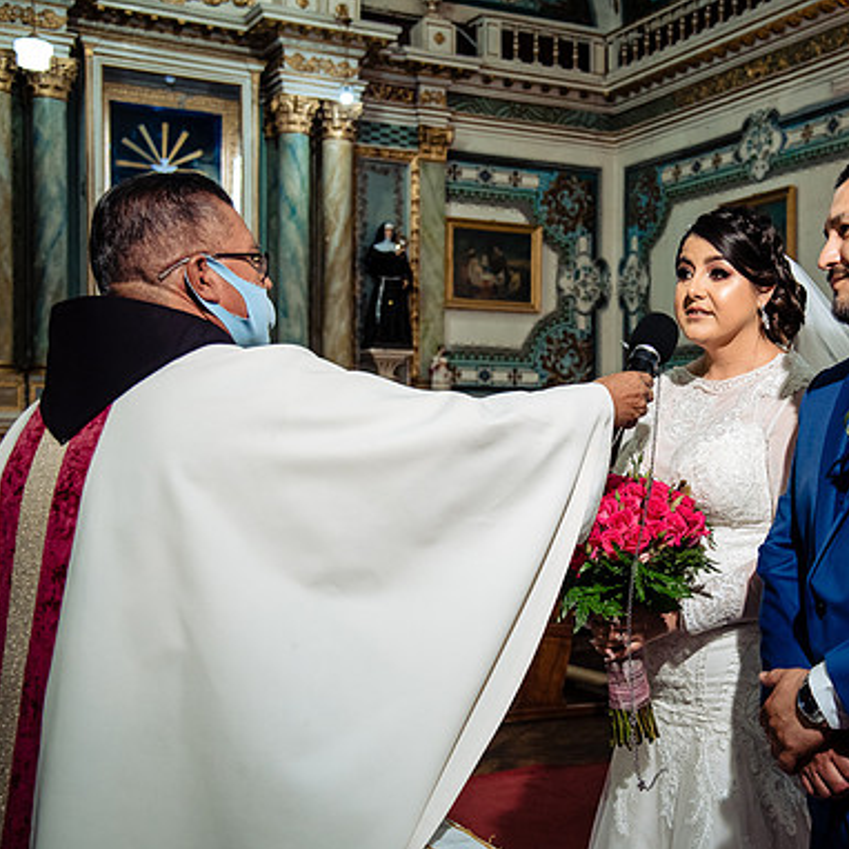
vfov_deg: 34.7
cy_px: 428
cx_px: 589
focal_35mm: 49
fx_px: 1360
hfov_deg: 34.2
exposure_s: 1/125
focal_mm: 38
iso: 2000
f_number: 5
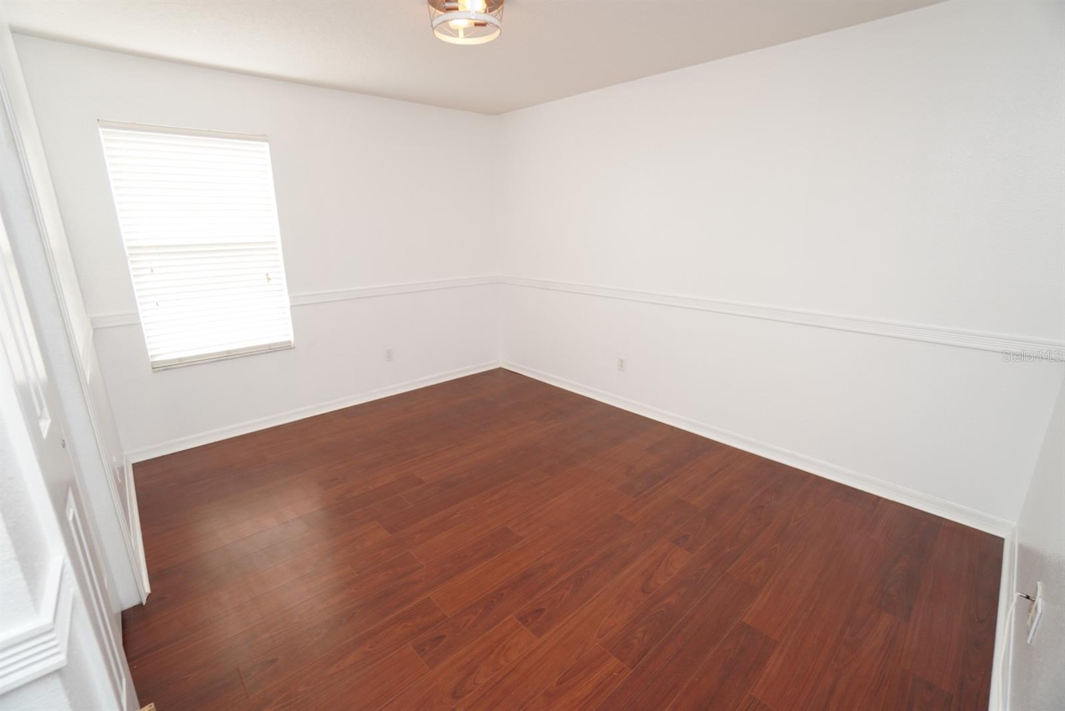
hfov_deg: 100.4
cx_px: 532
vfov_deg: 77.4
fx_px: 444
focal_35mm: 15
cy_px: 356
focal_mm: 10
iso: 200
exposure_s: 1/60
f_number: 4
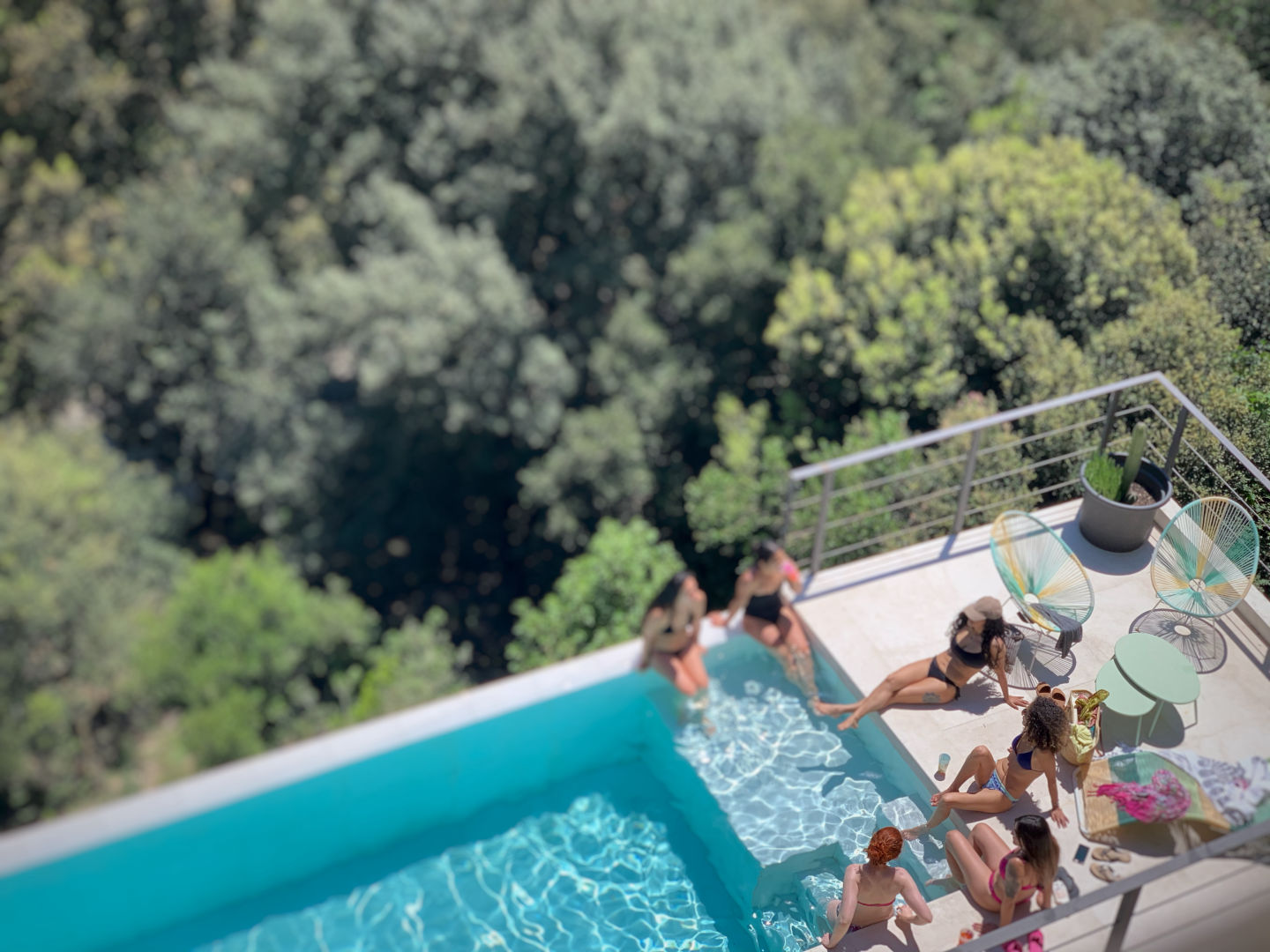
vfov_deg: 28.0
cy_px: 476
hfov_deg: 36.8
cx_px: 635
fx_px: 1908
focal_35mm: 52
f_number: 2.4
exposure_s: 1/872
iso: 16
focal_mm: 6
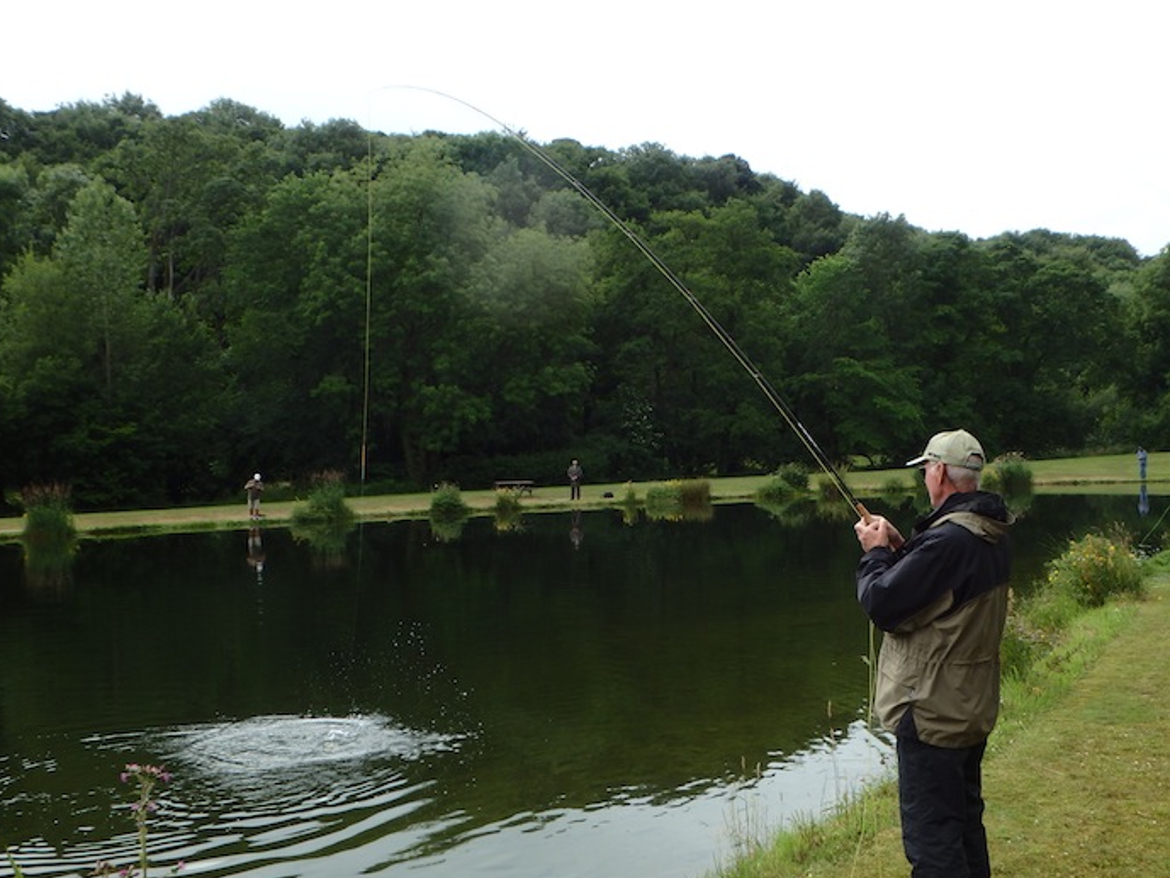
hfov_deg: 51.2
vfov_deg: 39.7
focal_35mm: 36
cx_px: 654
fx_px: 1217
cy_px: 445
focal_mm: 5.6
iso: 125
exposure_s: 1/250
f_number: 4.7
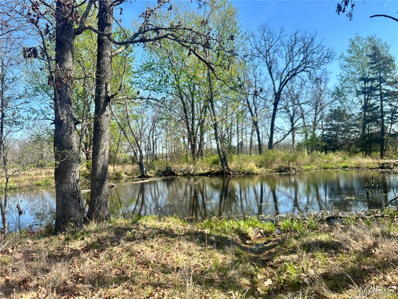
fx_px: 299
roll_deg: +2.8
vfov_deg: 53.1
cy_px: 150
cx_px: 199
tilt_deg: +2.1
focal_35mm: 26
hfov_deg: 67.3
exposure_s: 1/1190
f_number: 1.6
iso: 50
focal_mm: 5.96
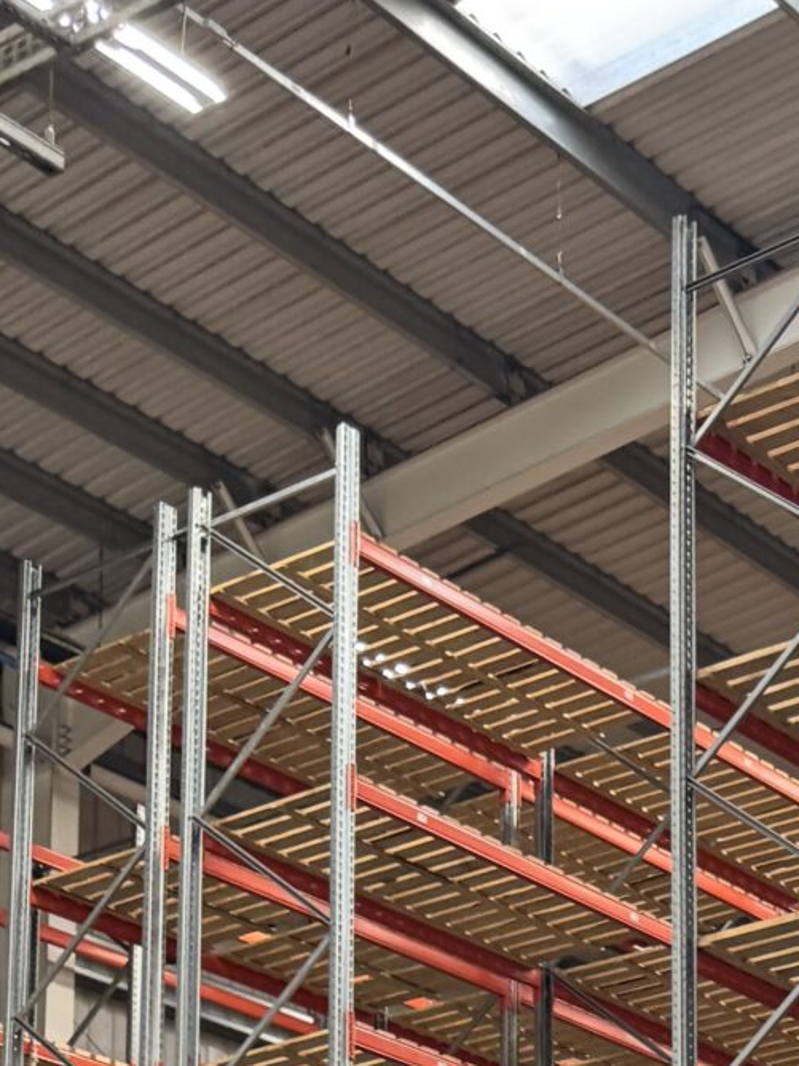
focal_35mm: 92
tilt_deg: +7.7
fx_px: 2831
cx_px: 1198
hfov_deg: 14.9
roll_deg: +2.4
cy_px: 1618
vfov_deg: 18.7
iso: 200
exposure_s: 1/121
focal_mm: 6.76
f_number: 1.78
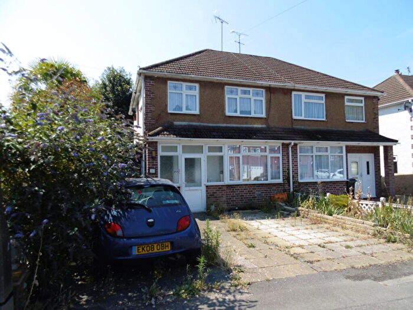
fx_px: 262
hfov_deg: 76.4
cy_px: 155
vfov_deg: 61.1
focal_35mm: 22
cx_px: 206
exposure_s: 1/800
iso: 100
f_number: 3
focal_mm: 4
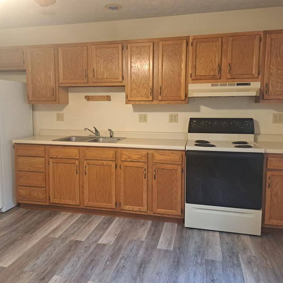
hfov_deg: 55.5
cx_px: 125
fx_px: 268
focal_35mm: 29
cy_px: 139
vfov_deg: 55.6
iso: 320
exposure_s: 1/30
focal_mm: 5.23
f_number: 1.8
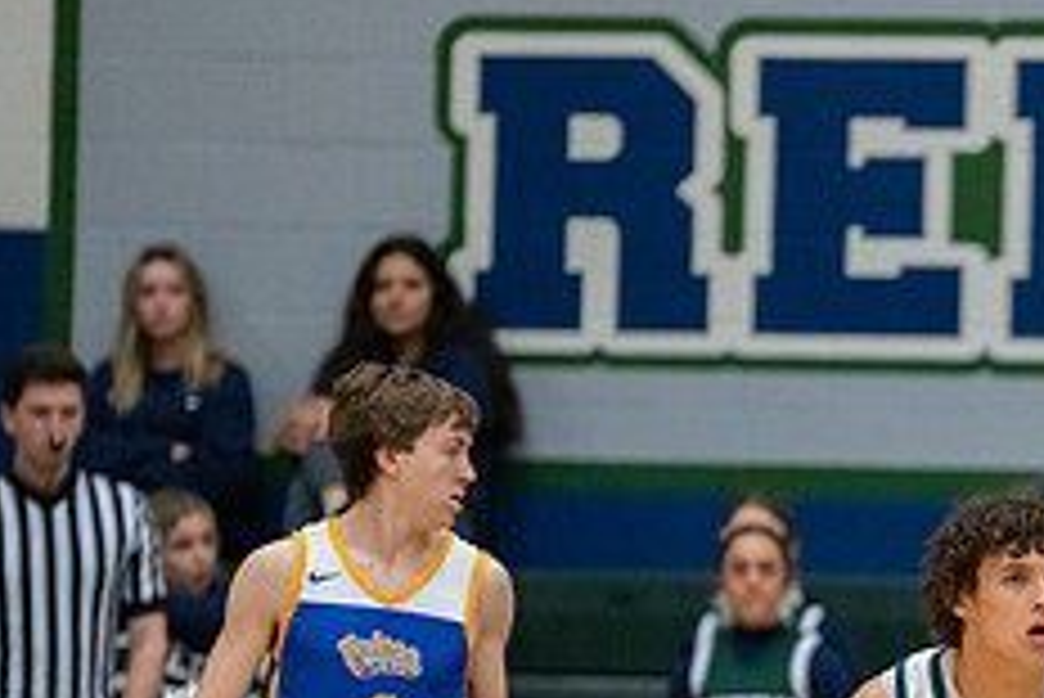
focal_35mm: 511
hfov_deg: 4.0
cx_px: 1184
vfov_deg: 2.7
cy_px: 781
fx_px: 14828
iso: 5000
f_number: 2.8
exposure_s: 1/1000
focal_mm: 200
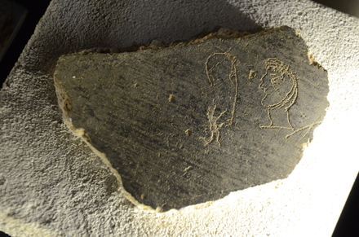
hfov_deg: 15.9
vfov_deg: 10.6
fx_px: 1283
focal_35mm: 129
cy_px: 118
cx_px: 180
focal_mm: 86
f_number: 5.6
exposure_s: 1/250
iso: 2500
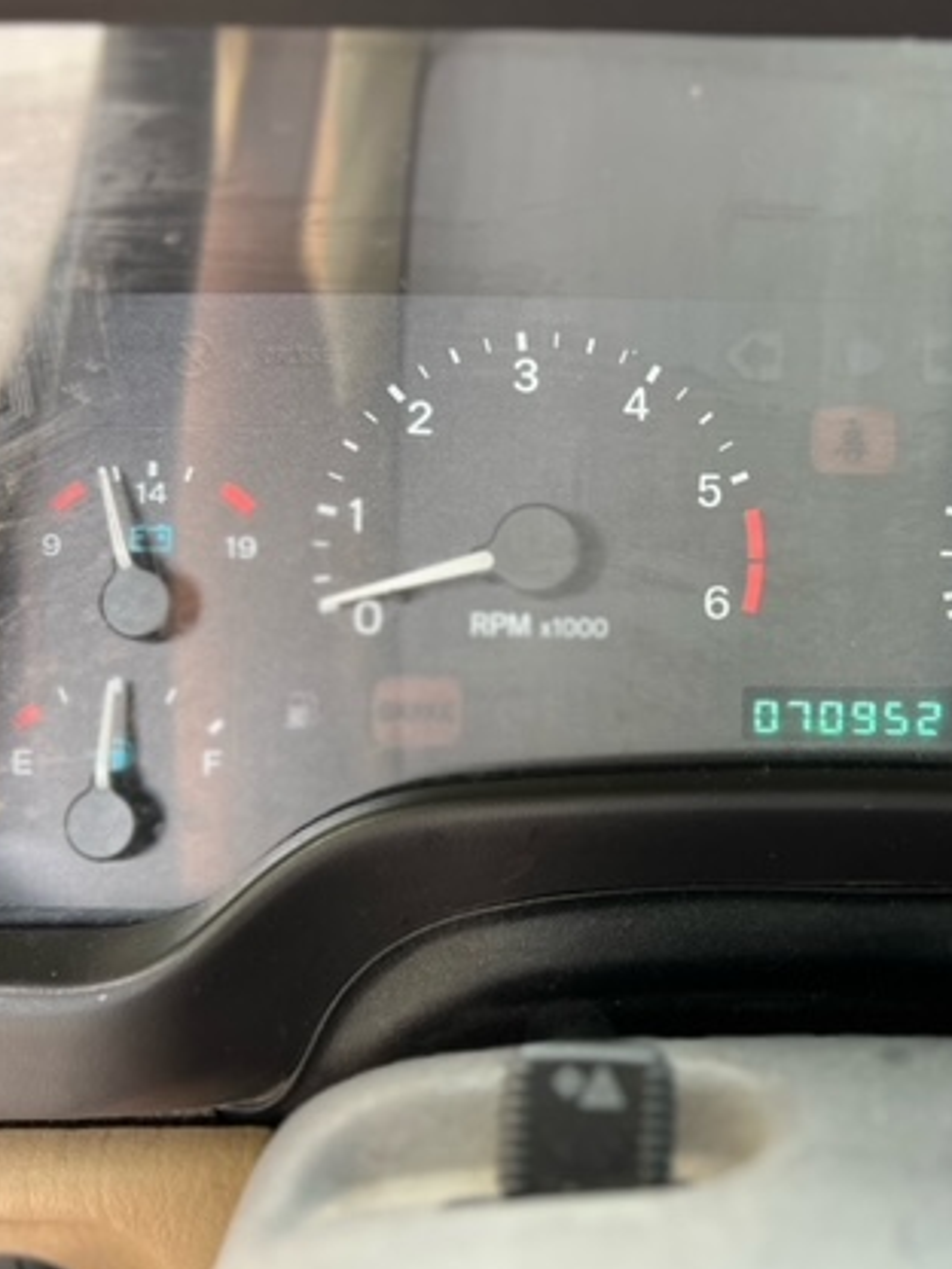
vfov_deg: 46.7
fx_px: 1467
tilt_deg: -26.8
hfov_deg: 35.0
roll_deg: -1.3
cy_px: 705
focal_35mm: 40
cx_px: 741
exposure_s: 1/62
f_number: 1.5
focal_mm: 5.7
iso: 125
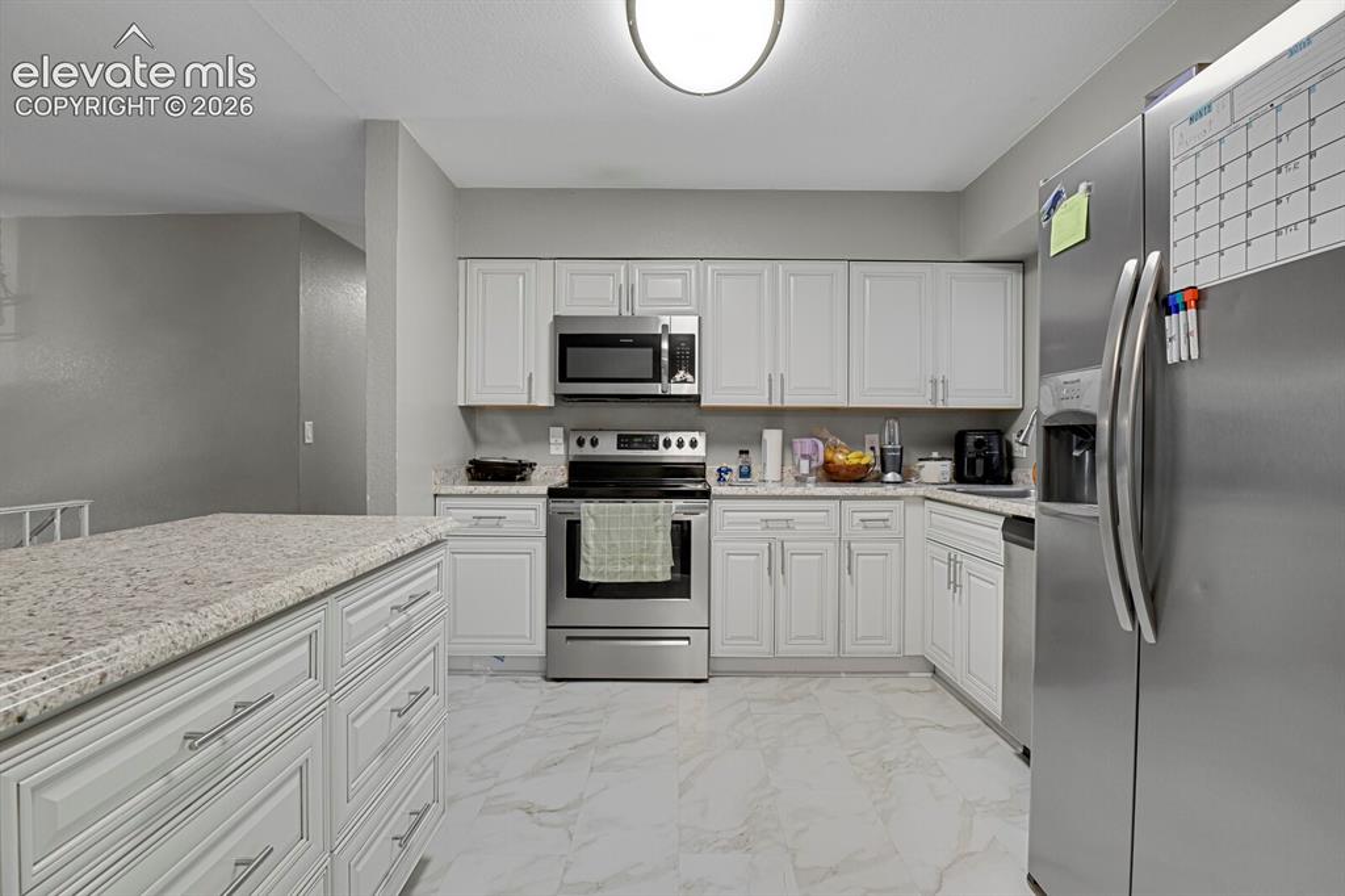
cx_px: 672
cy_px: 448
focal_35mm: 17
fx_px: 635
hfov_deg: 93.3
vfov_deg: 70.4
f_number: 8
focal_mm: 17
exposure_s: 1/20
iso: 11400
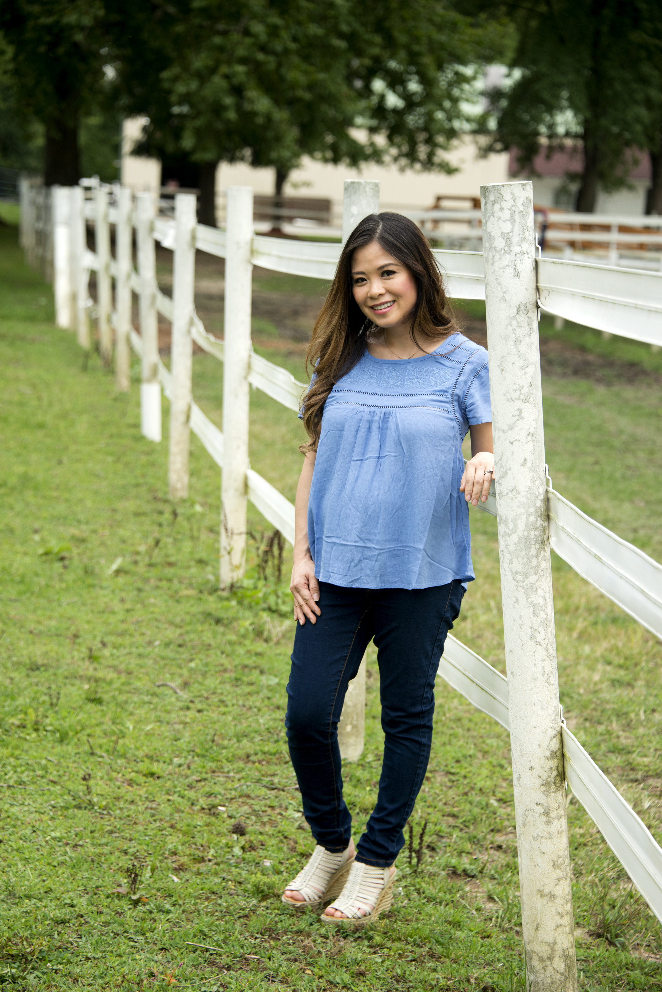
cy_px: 496
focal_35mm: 105
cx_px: 331
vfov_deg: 19.4
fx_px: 2894
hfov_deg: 13.1
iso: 400
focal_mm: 105
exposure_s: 1/100
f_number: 5.3
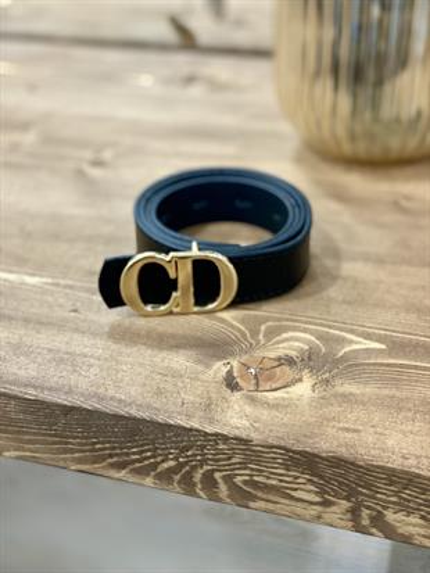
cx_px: 215
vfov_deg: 36.8
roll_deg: +2.3
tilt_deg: -32.8
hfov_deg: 28.0
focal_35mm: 52
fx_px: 861
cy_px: 286
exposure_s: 1/33
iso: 250
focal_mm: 6
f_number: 2
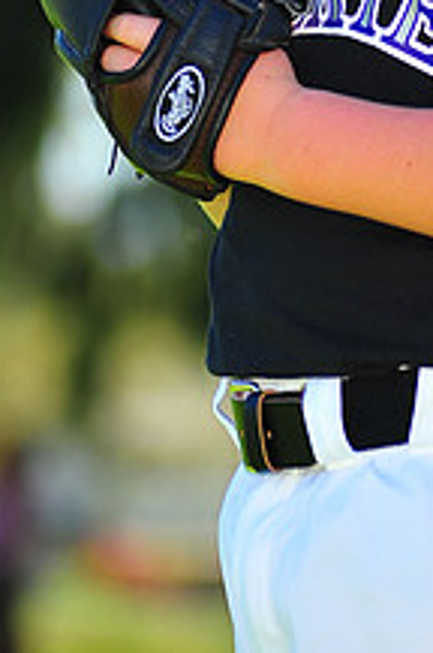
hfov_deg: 2.8
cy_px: -166
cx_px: 370
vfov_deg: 4.3
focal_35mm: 481
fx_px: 8705
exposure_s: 1/400
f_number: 5
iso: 200
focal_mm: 180
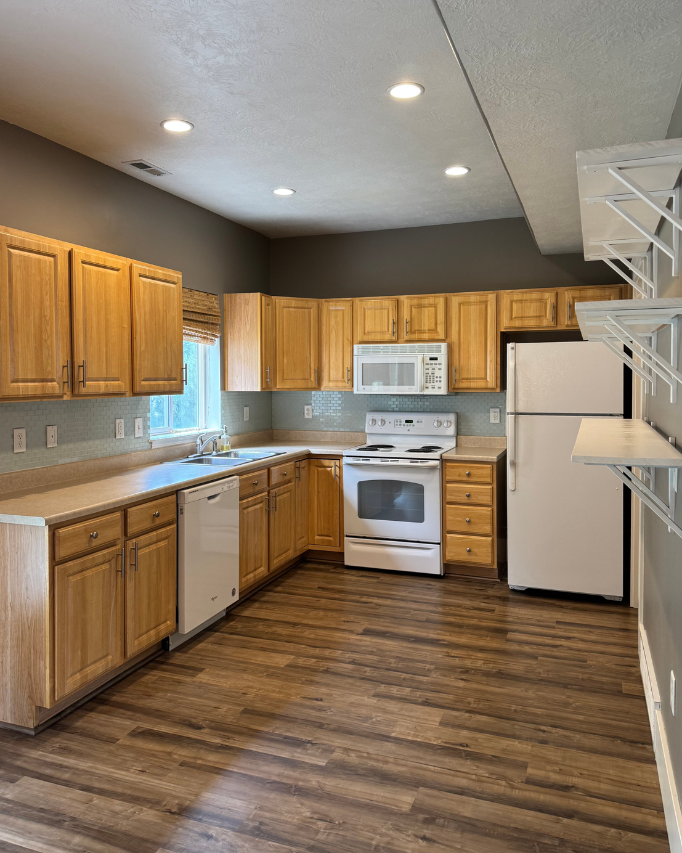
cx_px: 331
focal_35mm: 26
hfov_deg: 54.9
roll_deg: -0.8
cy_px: 393
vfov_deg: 65.9
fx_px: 656
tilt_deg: -0.4
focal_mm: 6.76
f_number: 1.78
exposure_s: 1/60
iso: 160
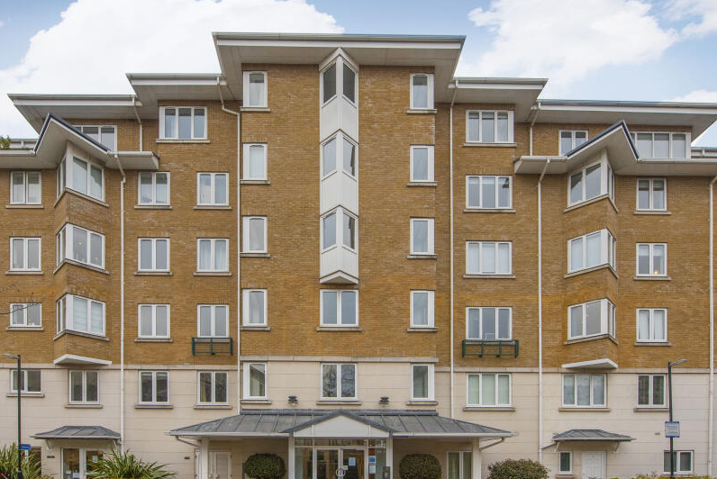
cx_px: 329
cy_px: 299
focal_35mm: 18
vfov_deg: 66.5
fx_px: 359
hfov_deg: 89.8
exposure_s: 1/640
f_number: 5.6
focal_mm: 14
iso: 400
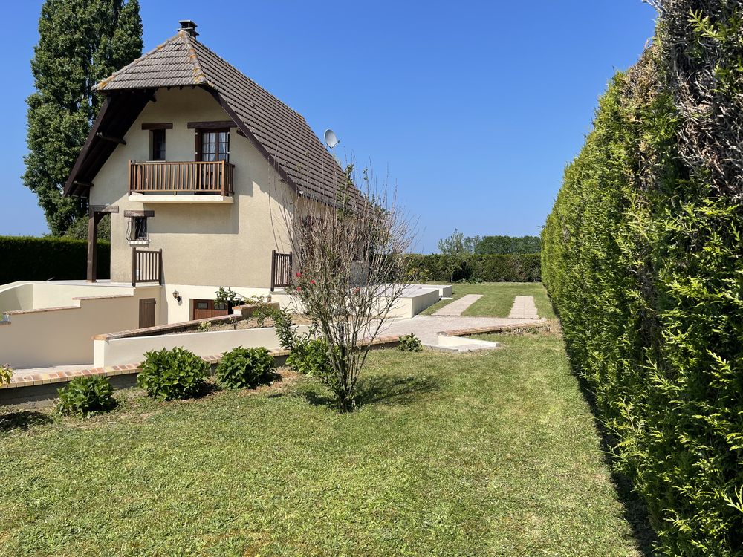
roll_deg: -0.9
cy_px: 278
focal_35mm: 26
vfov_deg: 53.1
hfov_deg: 67.3
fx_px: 558
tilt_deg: -0.5
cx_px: 372
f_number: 1.6
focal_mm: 5.1
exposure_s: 1/3559
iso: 32
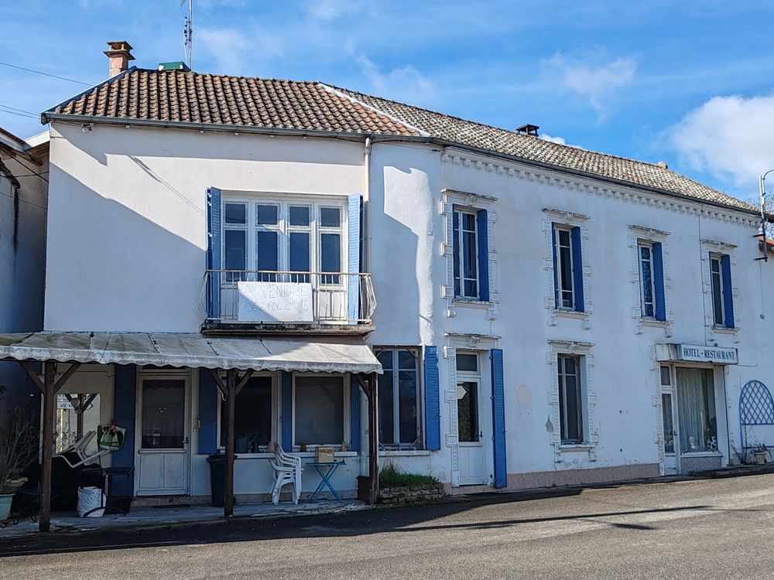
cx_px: 387
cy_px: 290
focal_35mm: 46
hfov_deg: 41.2
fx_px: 1029
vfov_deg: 31.5
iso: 50
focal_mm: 6.12
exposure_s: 1/480
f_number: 1.9
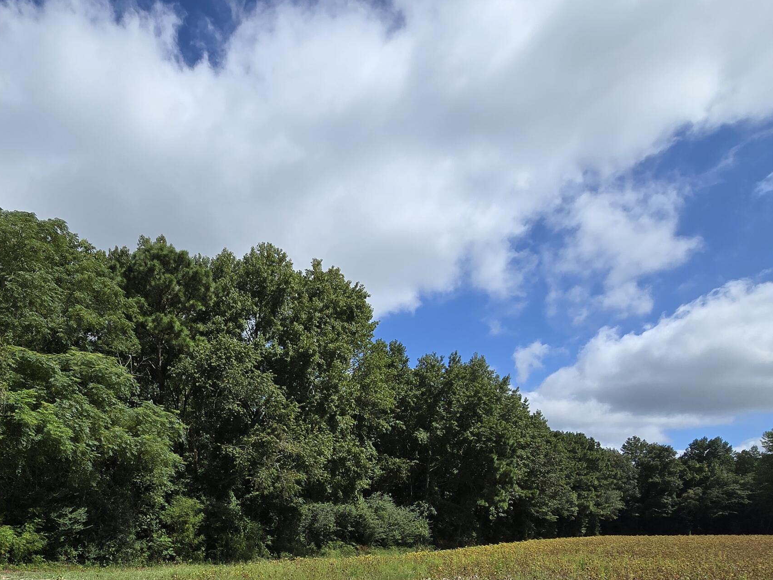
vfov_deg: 53.4
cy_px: 494
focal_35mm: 23
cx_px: 278
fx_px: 514
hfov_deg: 72.4
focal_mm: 2.2
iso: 50
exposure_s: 1/3598
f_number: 2.2
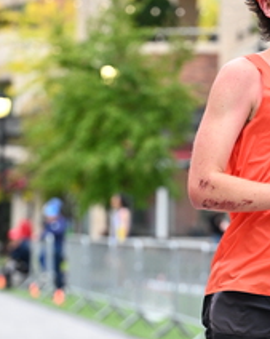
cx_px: 169
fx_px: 2002
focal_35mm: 200
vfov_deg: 9.7
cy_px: 256
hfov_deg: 7.7
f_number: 2.8
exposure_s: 1/1250
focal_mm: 82
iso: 1600
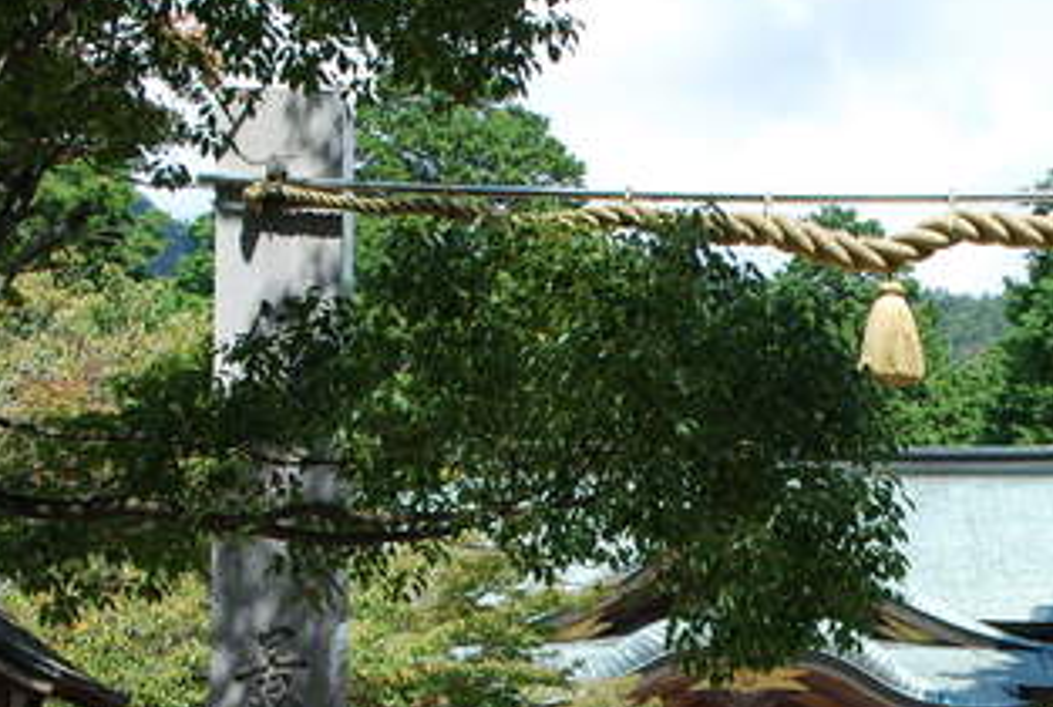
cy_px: 697
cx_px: 841
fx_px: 2872
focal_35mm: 98
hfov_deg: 20.5
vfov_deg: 13.8
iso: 200
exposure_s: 1/200
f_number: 10
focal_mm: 32
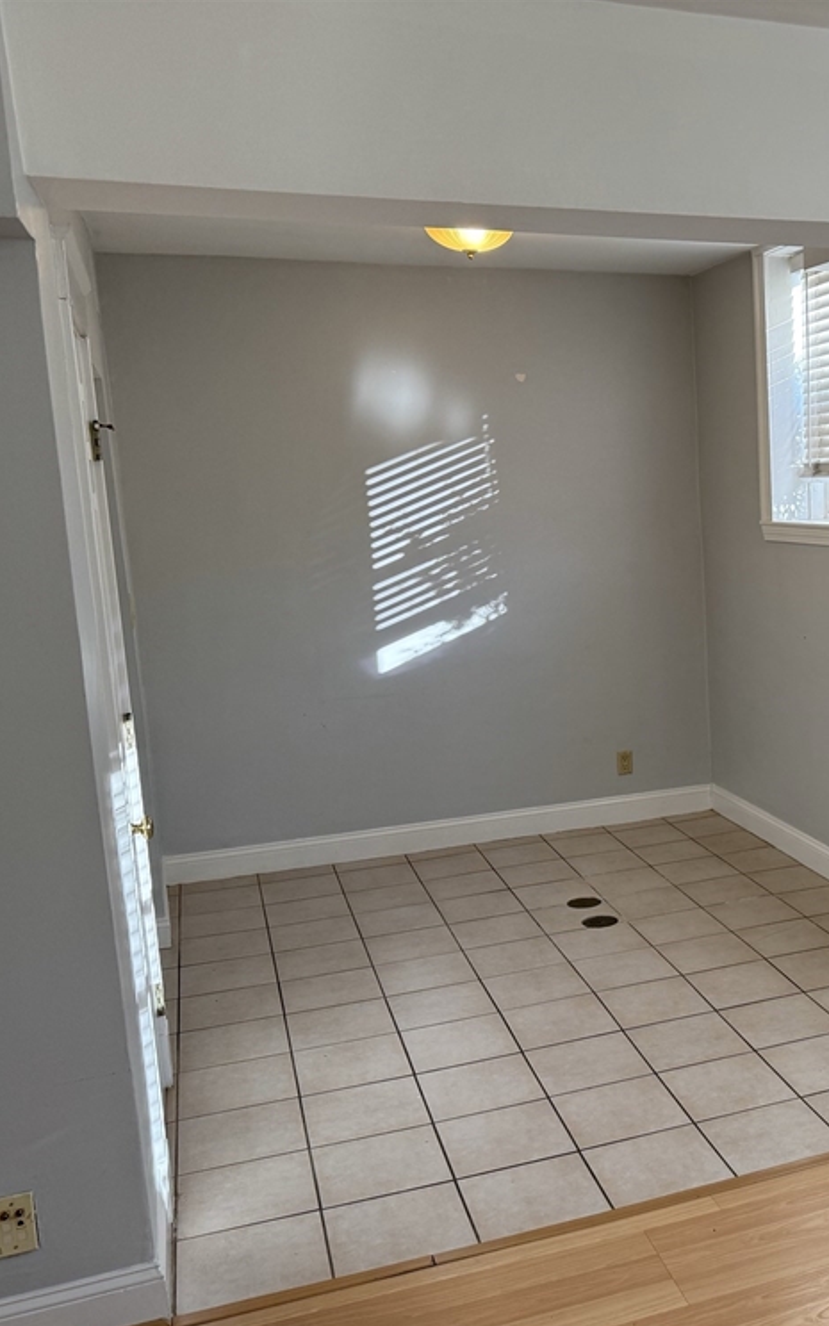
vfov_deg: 55.3
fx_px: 1265
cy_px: 683
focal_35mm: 35
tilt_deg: -10.2
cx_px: 752
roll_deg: +2.2
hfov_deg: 34.2
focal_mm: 6.76
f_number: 1.78
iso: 125
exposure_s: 1/120
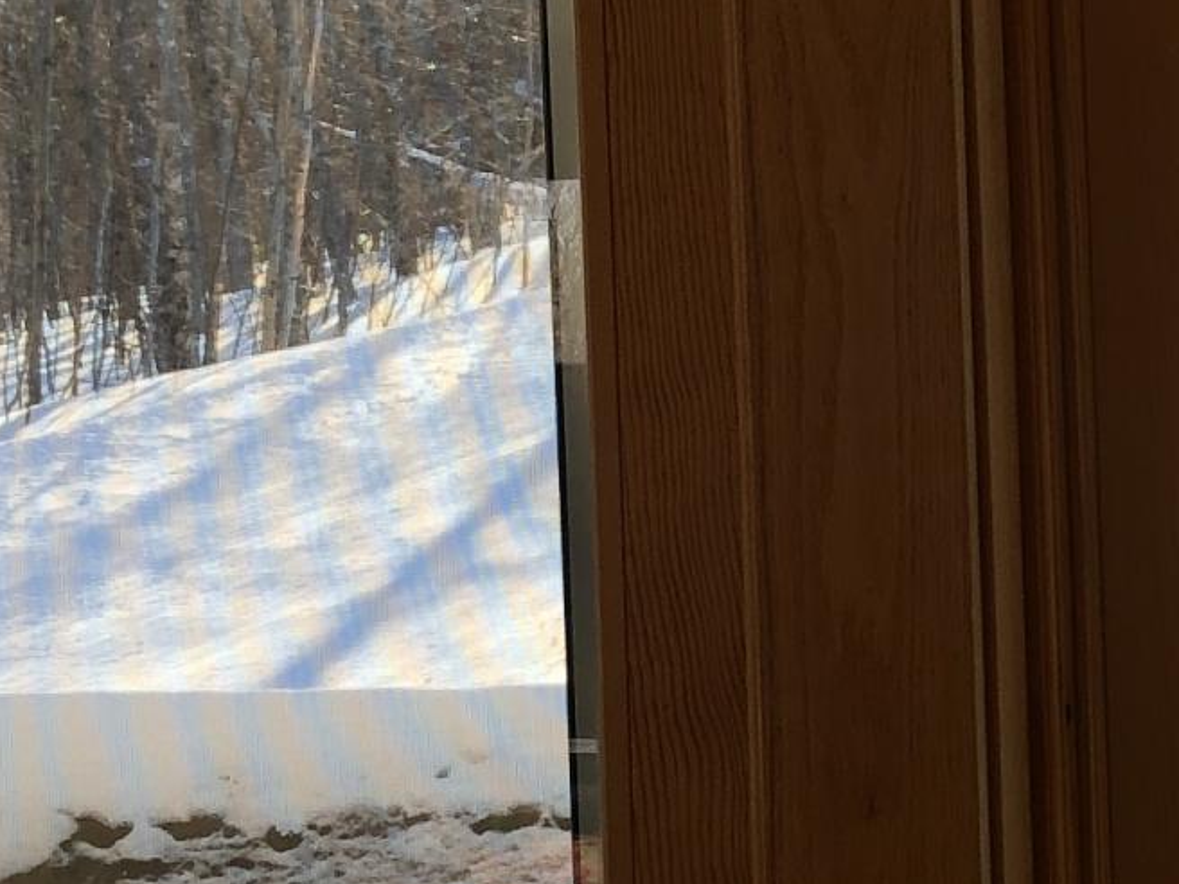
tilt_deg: -0.8
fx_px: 4360
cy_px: 397
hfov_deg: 15.1
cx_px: 1186
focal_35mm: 128
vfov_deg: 11.6
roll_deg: +2.1
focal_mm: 3.99
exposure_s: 1/326
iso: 20
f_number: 1.8
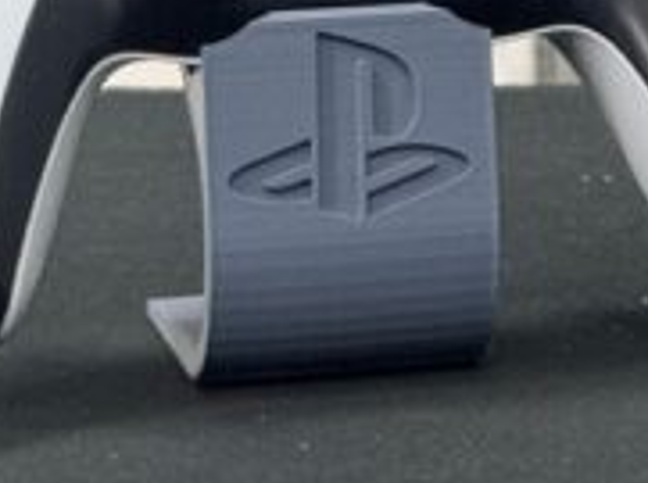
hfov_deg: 6.1
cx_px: 1092
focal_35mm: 319
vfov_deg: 4.5
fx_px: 5960
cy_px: -823
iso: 100
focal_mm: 6.76
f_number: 1.78
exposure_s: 1/50
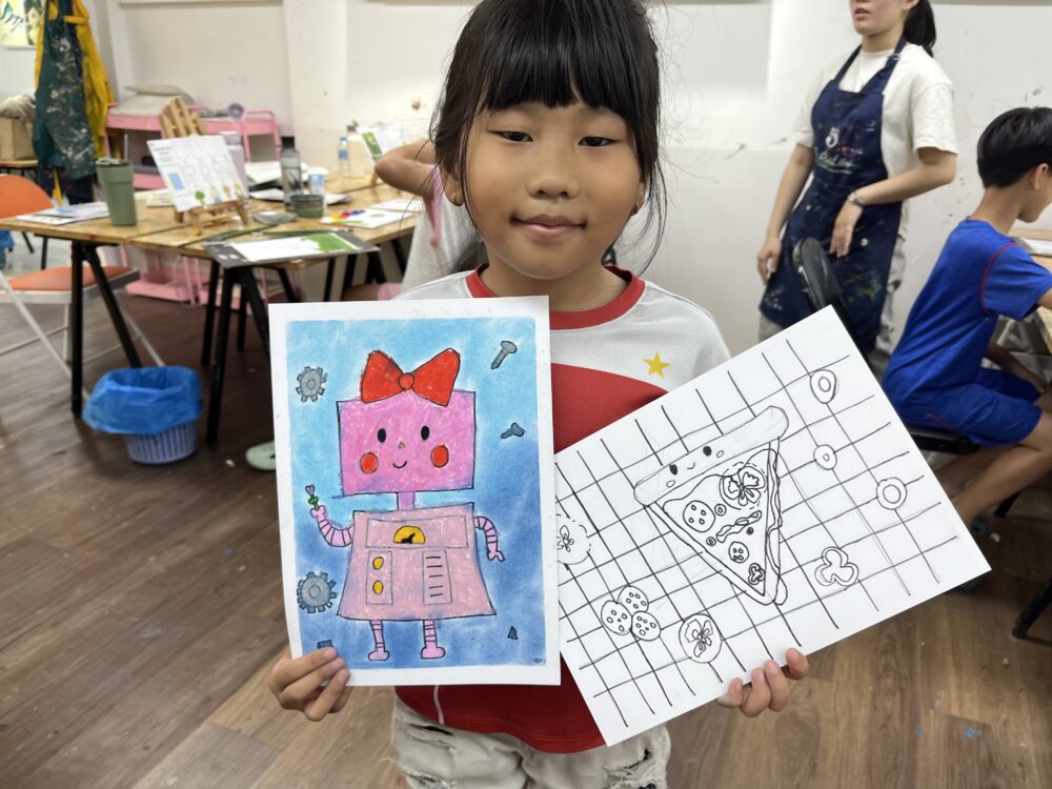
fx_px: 790
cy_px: 394
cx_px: 526
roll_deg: -1.6
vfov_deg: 53.1
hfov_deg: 67.3
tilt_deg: -21.8
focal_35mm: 26
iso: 40
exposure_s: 1/100
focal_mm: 5.1
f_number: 1.6
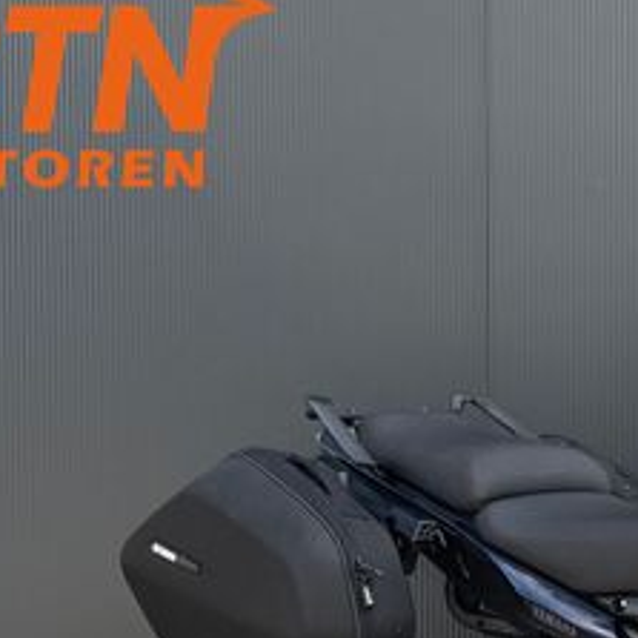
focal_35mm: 61
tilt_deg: -2.2
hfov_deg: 25.0
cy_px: 655
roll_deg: +0.0
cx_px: 790
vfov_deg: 26.5
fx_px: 1272
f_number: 1.78
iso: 80
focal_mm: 6.76
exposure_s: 1/448
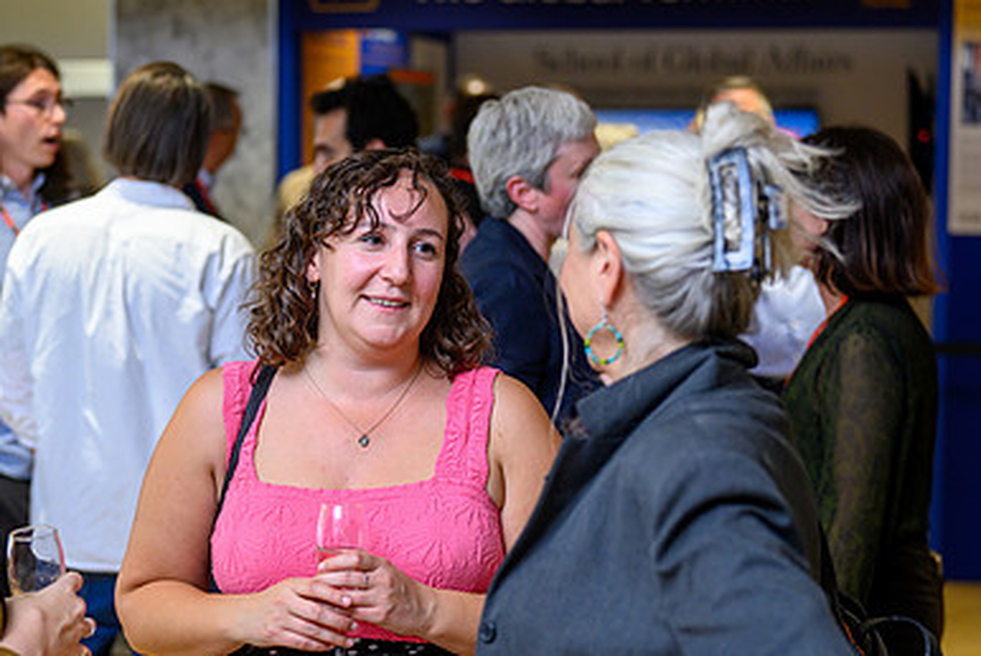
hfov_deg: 24.4
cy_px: 301
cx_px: 412
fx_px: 2263
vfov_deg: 16.5
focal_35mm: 83
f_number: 2.2
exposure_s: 1/320
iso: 800
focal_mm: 55
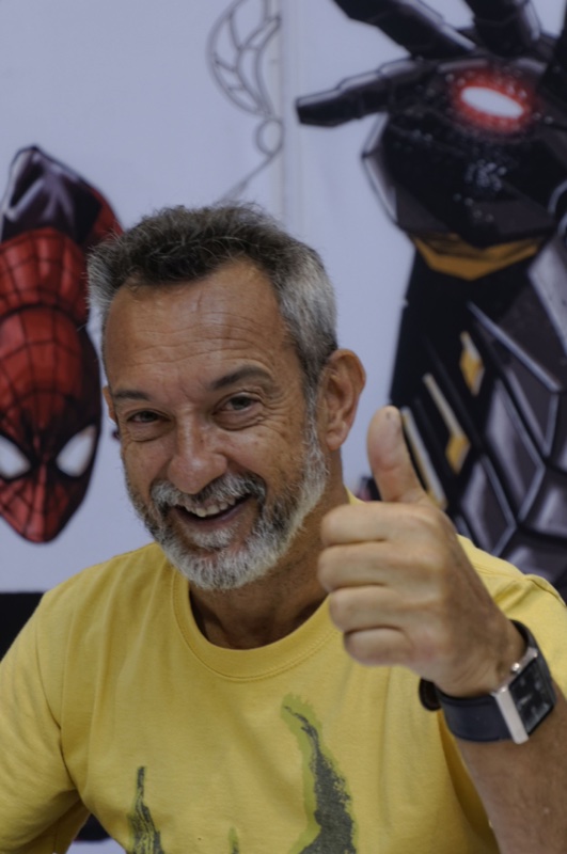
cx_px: 284
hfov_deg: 17.4
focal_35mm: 78
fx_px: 1848
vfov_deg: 26.0
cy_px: 427
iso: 400
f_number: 5
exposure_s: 1/15
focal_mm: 52
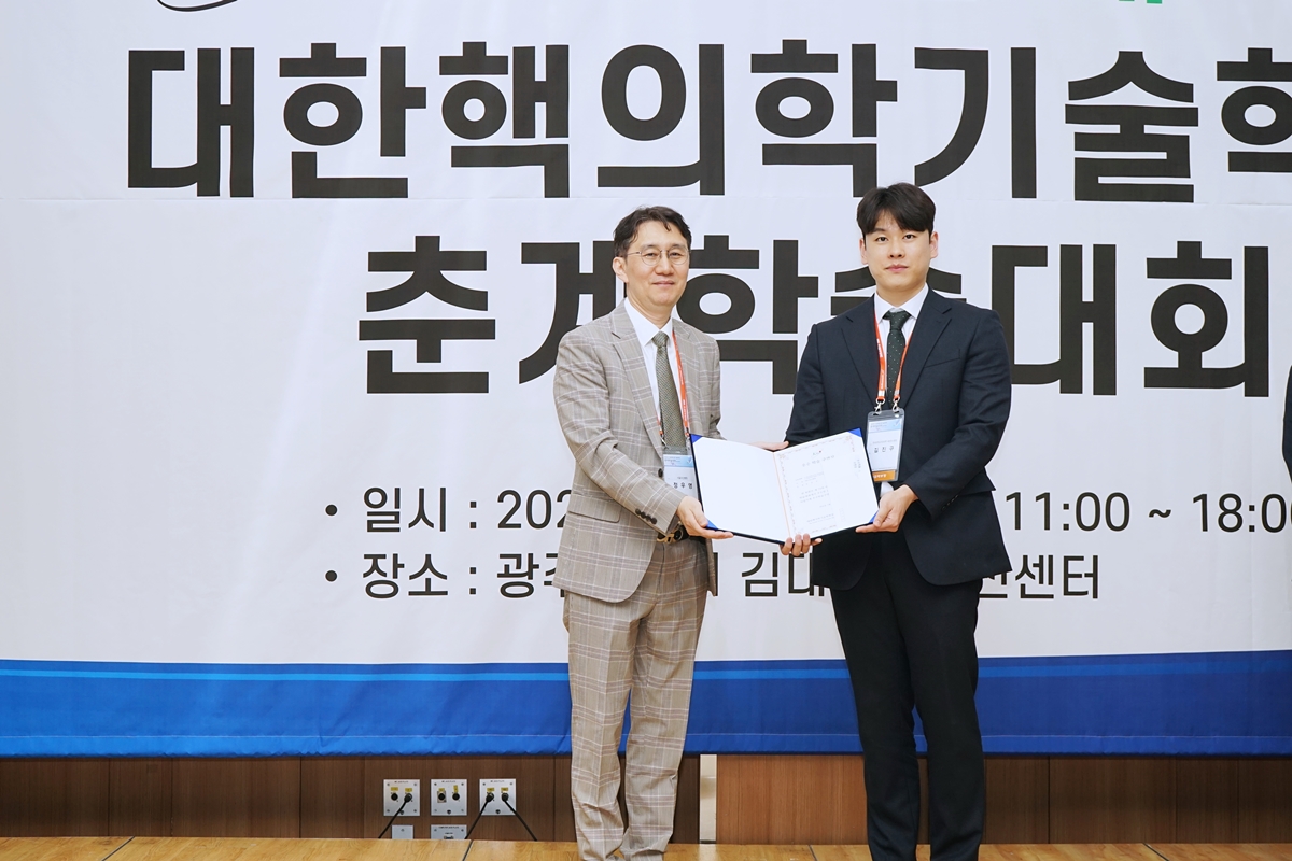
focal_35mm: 52
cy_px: 430
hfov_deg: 38.2
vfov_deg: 26.0
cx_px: 646
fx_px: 1866
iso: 400
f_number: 6.3
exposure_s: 1/125
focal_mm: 52
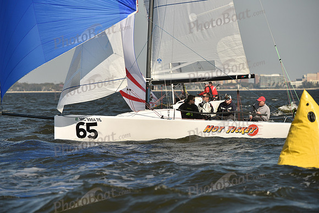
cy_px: 106
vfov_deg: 4.4
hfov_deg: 6.6
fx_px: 2747
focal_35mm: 310
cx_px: 160
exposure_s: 1/1250
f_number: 8
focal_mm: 310
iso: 250
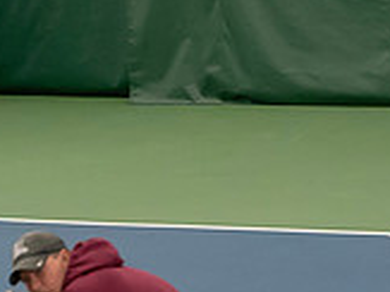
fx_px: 7869
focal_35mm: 699
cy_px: 23
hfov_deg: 2.8
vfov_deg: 2.1
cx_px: -234
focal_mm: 75
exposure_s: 1/250
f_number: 4.5
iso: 1600
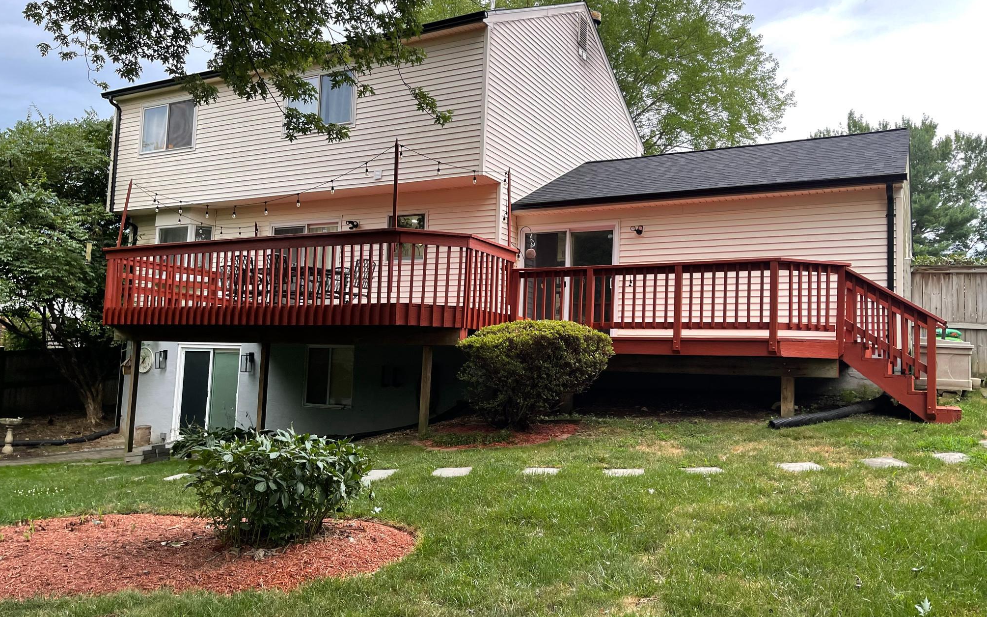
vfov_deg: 46.0
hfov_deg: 68.4
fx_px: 726
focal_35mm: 27
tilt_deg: +6.1
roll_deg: -3.2
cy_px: 312
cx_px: 500
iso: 125
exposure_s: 1/103
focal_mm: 5.1
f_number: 1.6
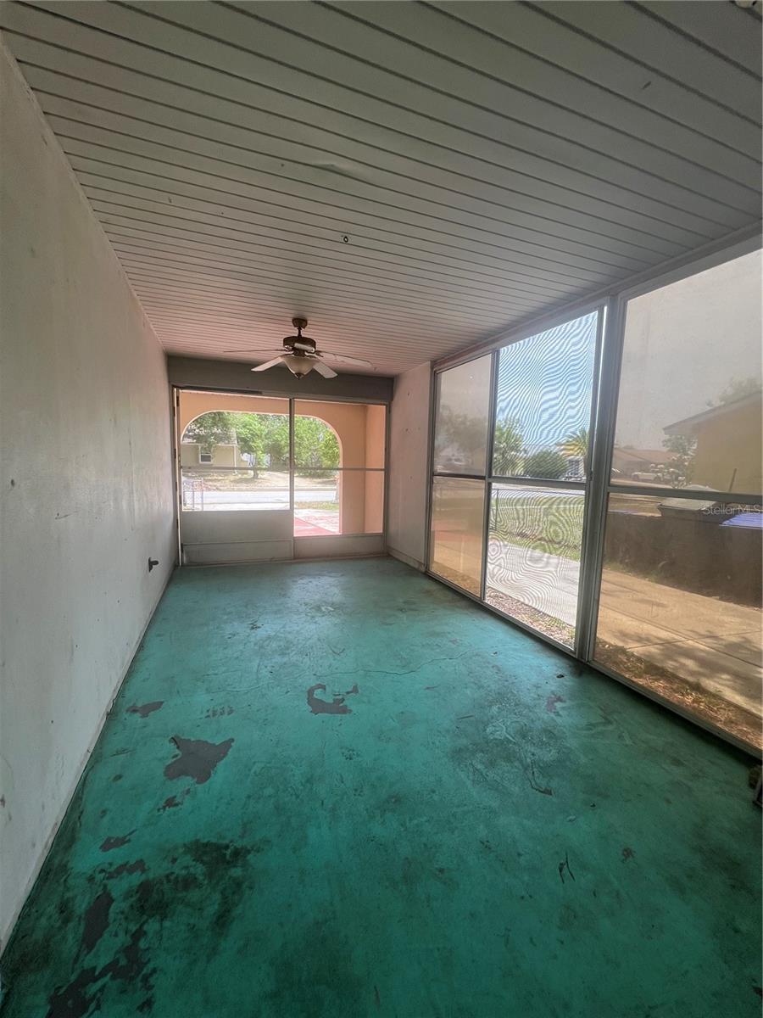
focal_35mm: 13
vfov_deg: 106.2
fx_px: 382
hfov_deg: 89.9
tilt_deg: -5.4
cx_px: 382
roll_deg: -0.6
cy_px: 509
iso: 32
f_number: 1.8
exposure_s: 1/243
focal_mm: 1.57
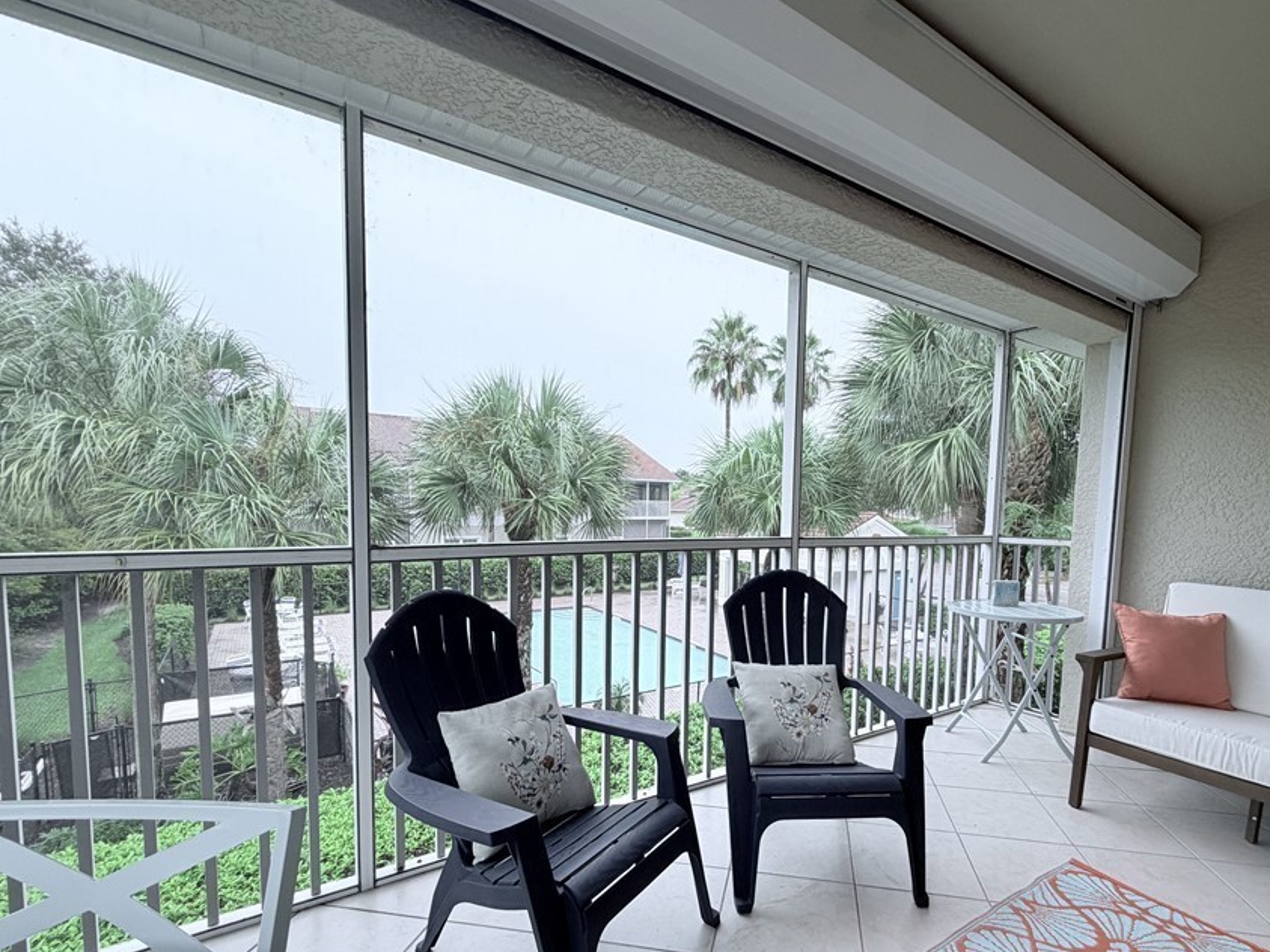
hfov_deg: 90.7
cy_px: 547
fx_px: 624
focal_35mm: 17
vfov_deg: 74.3
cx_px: 708
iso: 40
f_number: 2.2
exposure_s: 1/128
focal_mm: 2.22
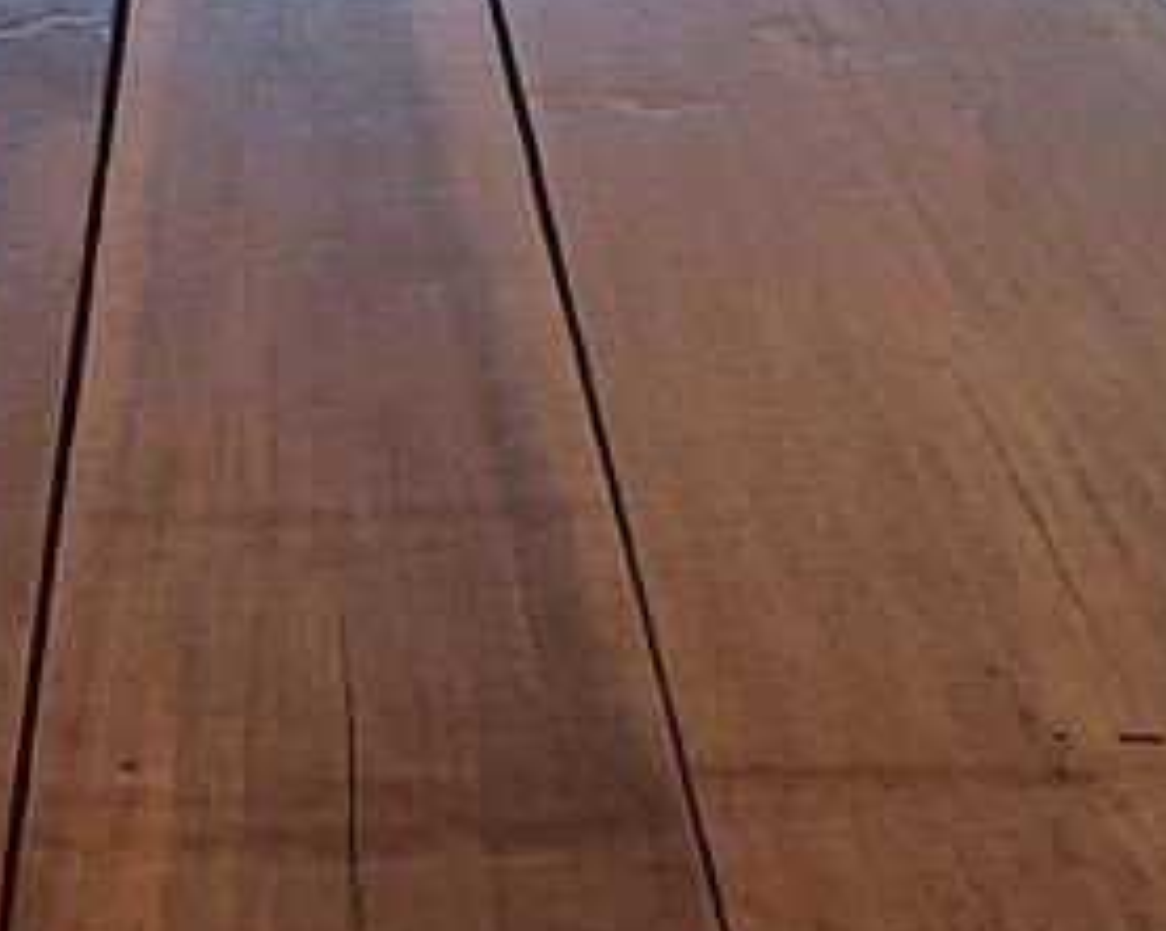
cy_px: -1053
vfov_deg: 16.2
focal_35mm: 66
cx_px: 345
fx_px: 2275
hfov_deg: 28.5
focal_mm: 1.74
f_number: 2.2
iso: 40
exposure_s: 1/612
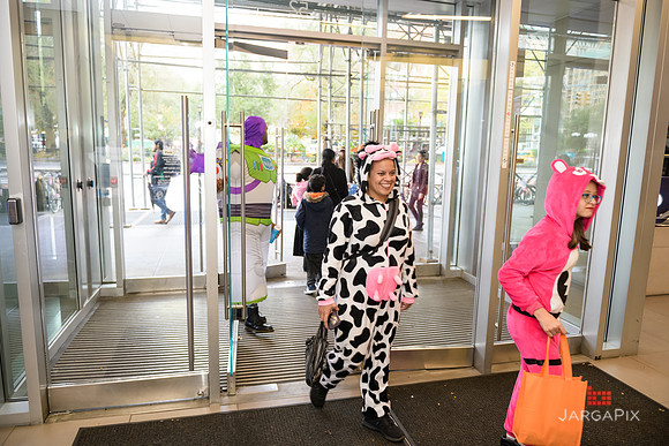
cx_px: 334
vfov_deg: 53.2
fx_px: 446
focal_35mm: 24
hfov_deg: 73.7
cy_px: 223
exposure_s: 1/125
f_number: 3.2
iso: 800
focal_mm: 24
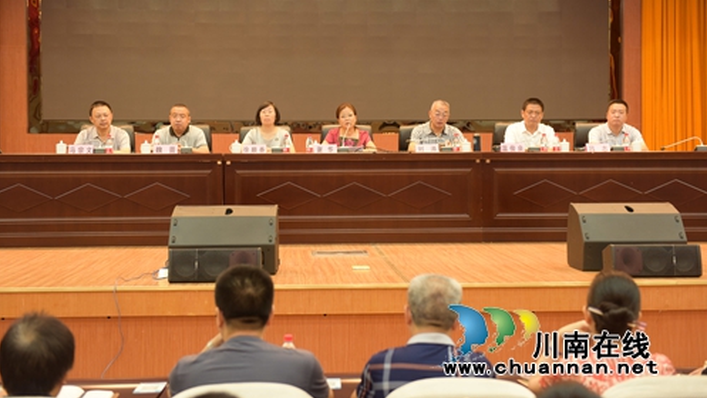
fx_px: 1088
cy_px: 163
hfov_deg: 36.0
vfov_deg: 20.7
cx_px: 354
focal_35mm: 58
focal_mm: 55
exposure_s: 1/40
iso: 1000
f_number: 3.2
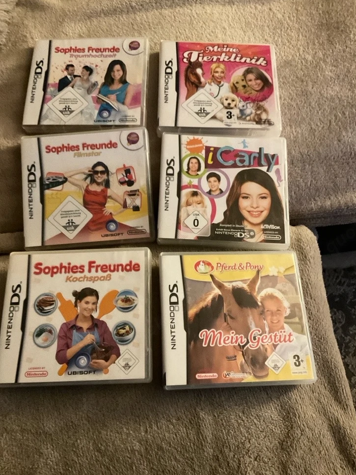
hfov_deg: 46.8
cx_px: 176
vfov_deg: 60.0
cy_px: 236
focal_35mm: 30
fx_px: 411
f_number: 1.8
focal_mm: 3
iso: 500
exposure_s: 1/24
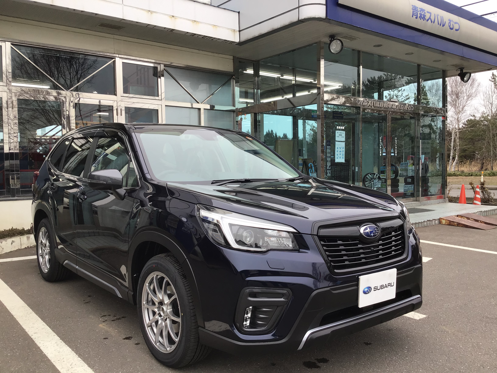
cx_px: 248
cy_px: 186
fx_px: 445
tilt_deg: -3.1
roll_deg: +0.6
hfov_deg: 58.4
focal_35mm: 31
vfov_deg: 45.4
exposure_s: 1/249
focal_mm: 3.3
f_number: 2.4
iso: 25
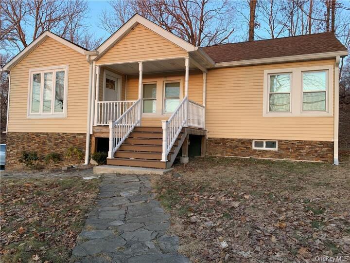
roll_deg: -2.3
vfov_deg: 53.1
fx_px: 263
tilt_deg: +1.9
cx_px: 175
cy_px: 132
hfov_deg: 67.3
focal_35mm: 26
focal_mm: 4.25
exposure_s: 1/122
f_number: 1.8
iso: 50
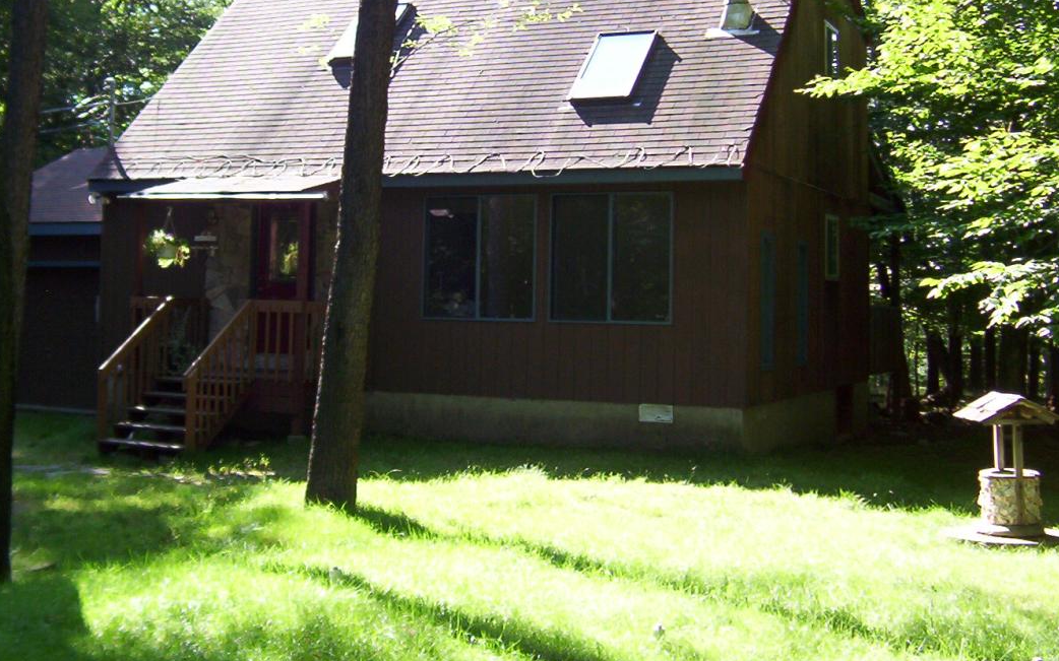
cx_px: 451
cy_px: 195
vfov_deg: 27.2
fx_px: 1356
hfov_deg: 42.5
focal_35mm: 47
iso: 100
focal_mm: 5.54
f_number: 2.76
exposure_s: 1/233
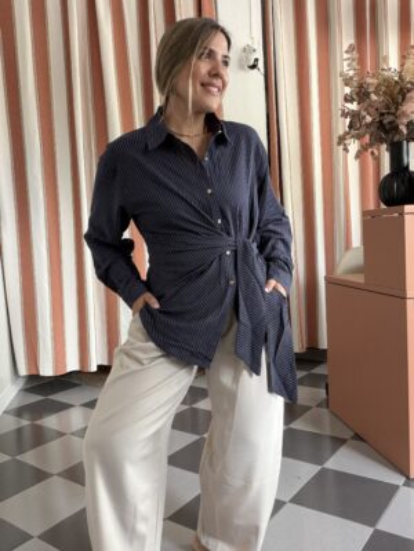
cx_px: 207
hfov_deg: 46.8
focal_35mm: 30
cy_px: 276
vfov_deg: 60.0
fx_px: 478
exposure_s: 1/60
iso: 125
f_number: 1.9
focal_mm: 2.71
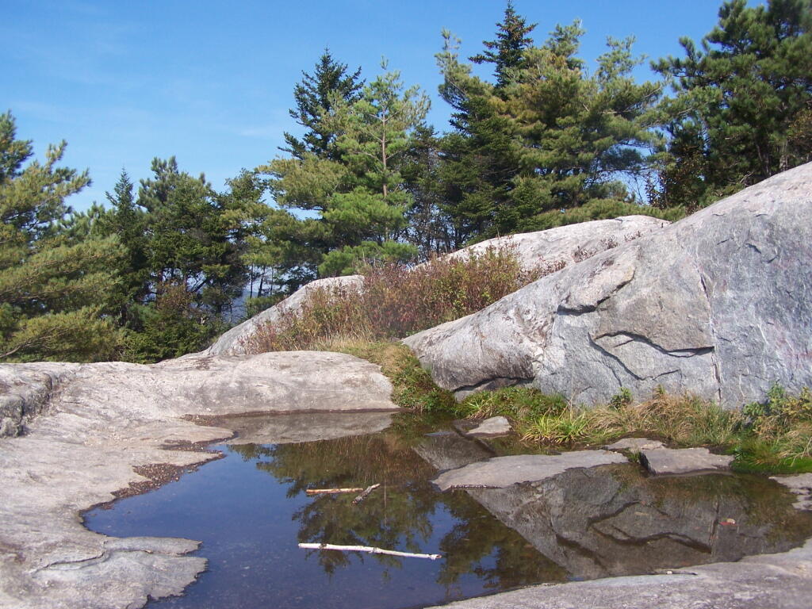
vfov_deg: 37.7
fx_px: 891
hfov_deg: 49.0
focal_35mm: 38
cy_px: 304
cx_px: 406
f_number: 4
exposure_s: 1/640
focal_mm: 6.3
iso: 80
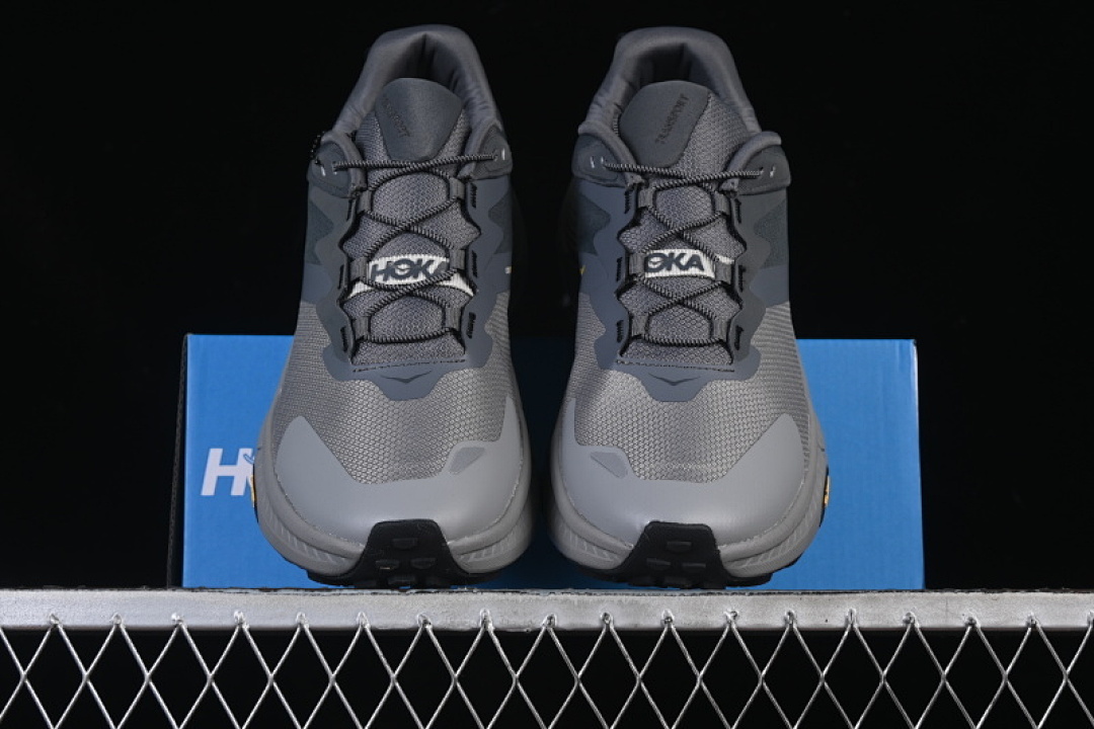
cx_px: 547
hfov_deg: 27.0
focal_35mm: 75
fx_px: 2279
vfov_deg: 18.2
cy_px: 364
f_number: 8
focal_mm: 50
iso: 160
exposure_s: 1/60
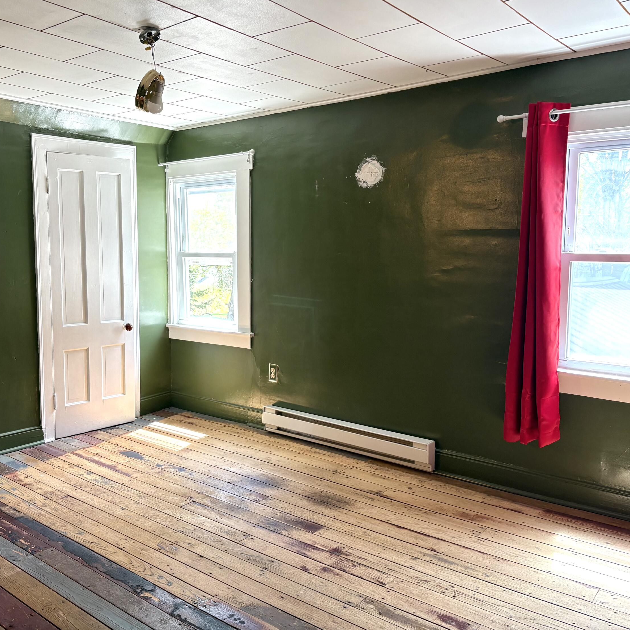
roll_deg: +0.3
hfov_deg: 52.2
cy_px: 312
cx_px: 254
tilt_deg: -4.5
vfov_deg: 52.5
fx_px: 638
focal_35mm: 31
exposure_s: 1/120
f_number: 1.6
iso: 125
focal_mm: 5.96
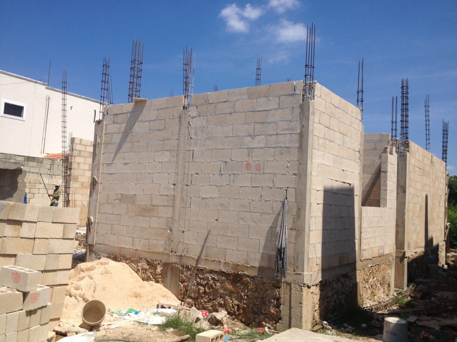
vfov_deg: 40.7
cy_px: 171
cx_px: 228
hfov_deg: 52.6
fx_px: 462
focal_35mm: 35
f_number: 2.4
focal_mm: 4.28
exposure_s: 1/2907
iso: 50
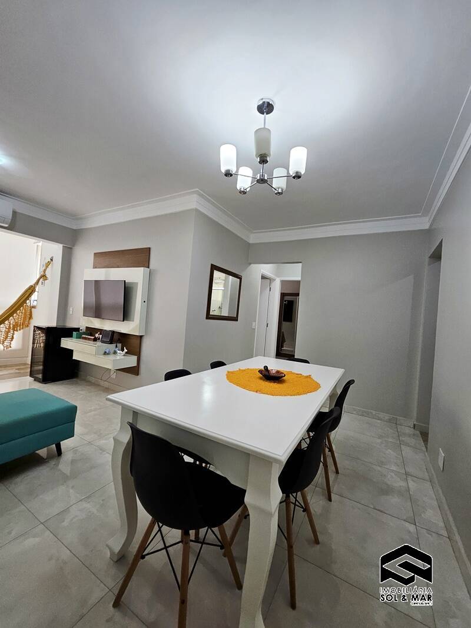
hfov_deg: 89.9
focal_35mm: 13
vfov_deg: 106.2
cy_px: 314
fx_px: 236
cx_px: 236
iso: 100
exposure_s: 1/60
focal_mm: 1.7
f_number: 2.2
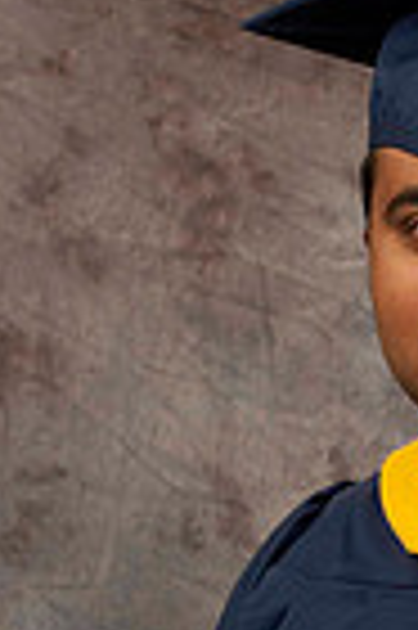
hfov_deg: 5.9
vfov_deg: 8.9
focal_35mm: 231
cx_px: 479
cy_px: 666
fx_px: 4033
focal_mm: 48
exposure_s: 1/125
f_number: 5.6
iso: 200
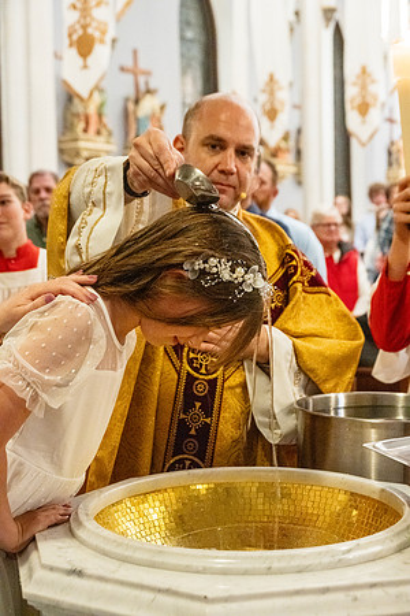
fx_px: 991
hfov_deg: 23.4
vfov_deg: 34.5
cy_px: 308
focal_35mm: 58
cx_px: 205
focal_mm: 58
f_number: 5.6
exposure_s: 1/60
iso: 5000
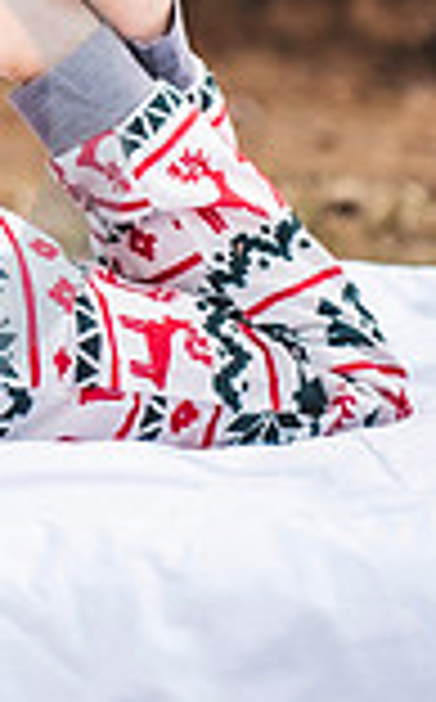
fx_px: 5324
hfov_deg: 4.6
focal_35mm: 279
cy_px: -74
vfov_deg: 7.5
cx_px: -396
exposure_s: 1/500
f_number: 2.8
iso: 100
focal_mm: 70
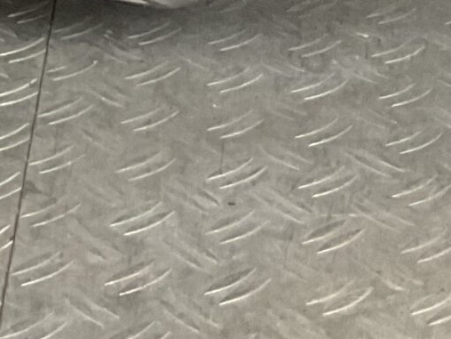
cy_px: -306
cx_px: -143
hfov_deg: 13.0
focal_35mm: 146
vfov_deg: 9.6
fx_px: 1902
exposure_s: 1/60
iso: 160
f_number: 1.8
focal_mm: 3
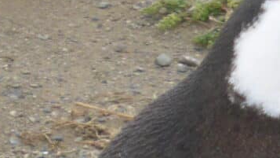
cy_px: 398
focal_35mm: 1132
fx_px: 8406
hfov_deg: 1.9
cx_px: 177
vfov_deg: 1.1
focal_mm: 25.9
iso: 100
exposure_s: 1/160
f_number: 5.4
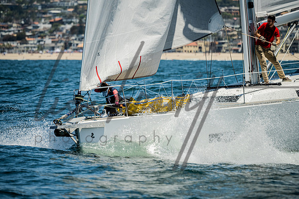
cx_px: 145
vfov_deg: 3.8
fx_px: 2976
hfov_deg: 5.8
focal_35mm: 358
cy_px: 99
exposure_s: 1/1250
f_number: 5.6
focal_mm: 340
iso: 320
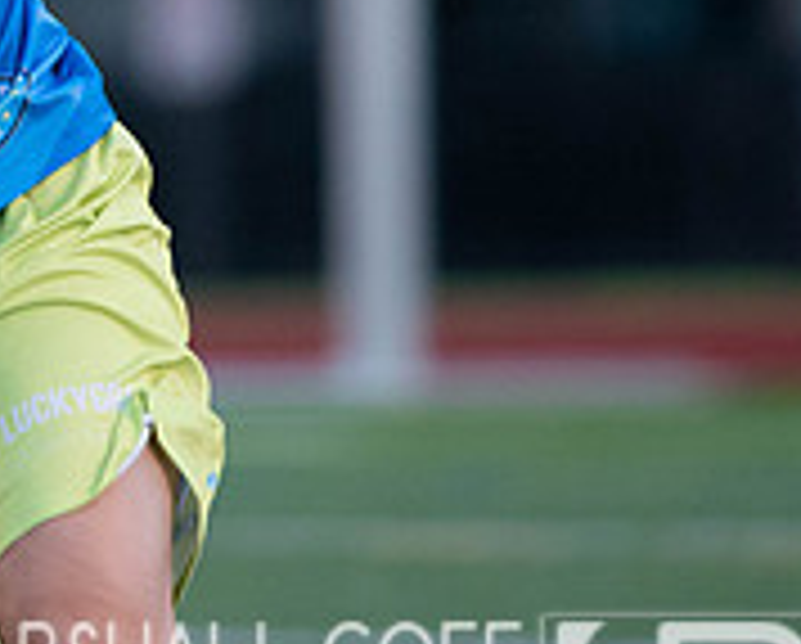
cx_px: -466
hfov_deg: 1.6
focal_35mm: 1240
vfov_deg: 1.3
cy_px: -337
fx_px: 29444
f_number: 4
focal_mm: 300
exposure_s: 1/500
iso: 2500
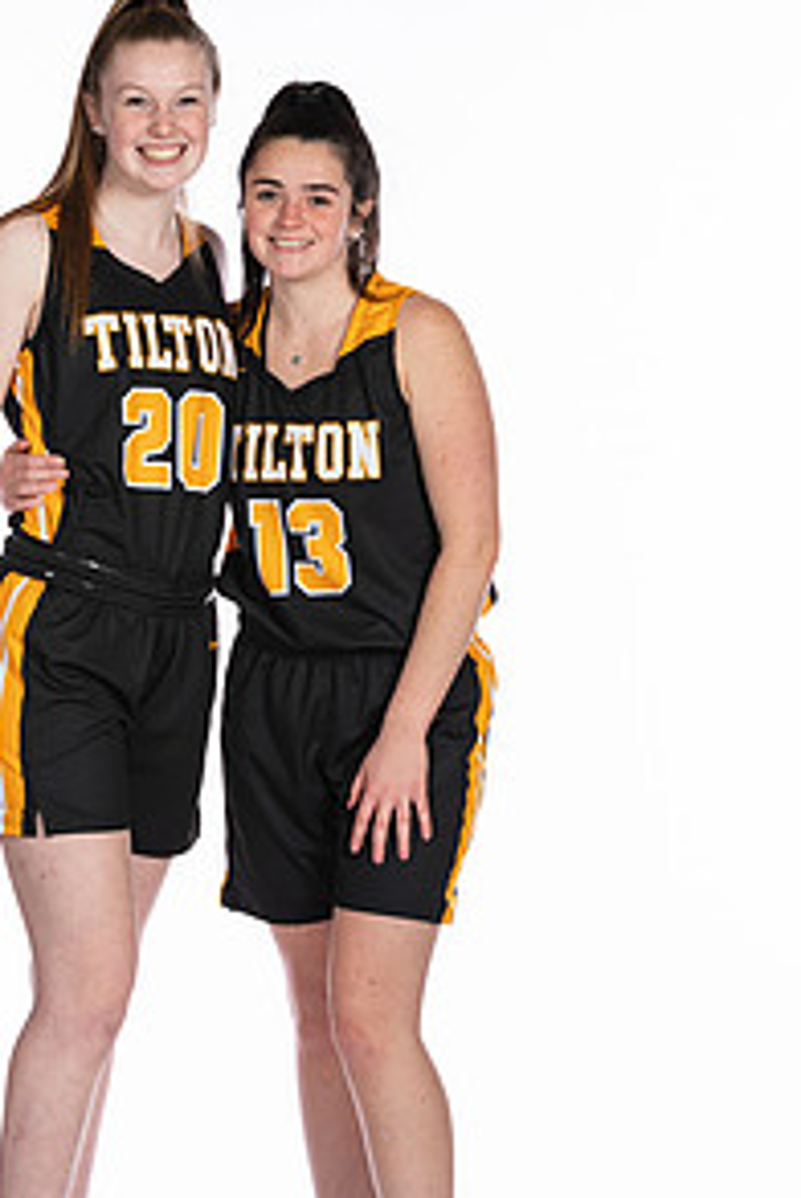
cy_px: 621
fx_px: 6892
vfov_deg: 9.9
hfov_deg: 6.6
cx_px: 245
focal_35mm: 207
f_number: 5.6
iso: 100
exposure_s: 1/100
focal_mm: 90
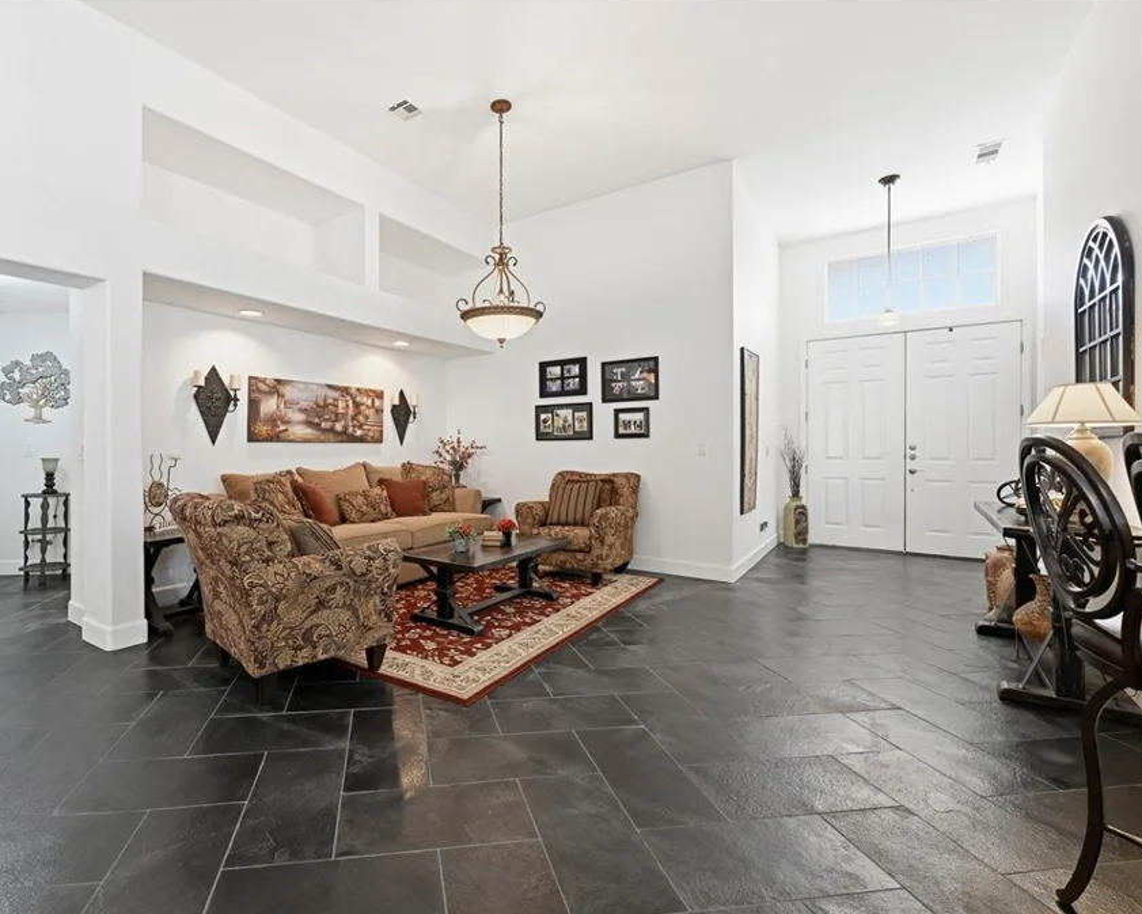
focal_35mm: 17
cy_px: 456
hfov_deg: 89.9
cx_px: 456
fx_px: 560
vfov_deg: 78.4
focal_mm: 14.5
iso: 500
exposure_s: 1/50
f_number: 10
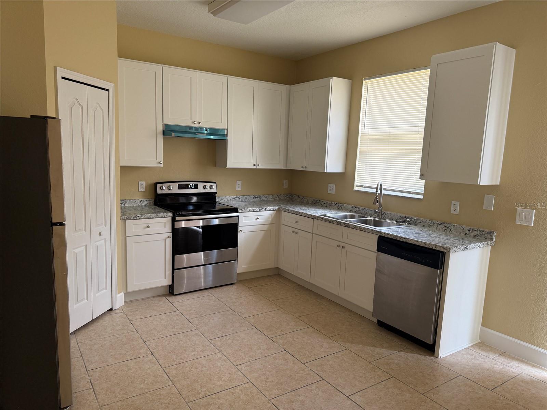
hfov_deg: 71.6
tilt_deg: -7.5
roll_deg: -2.5
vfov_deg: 56.8
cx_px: 274
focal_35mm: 24
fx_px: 379
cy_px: 205
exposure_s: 1/172
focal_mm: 6.76
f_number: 1.78
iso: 160
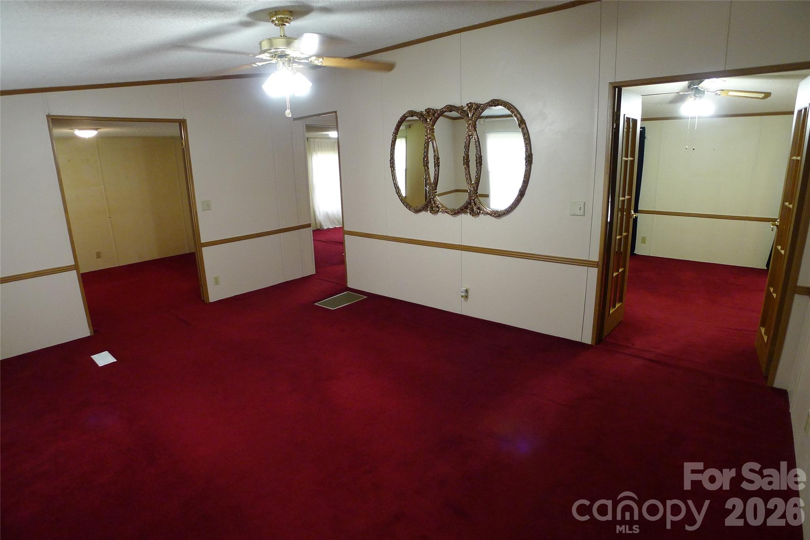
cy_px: 270
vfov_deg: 53.1
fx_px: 540
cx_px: 405
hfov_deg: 73.7
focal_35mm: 24
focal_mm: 5.1
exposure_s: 1/60
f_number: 2
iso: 320
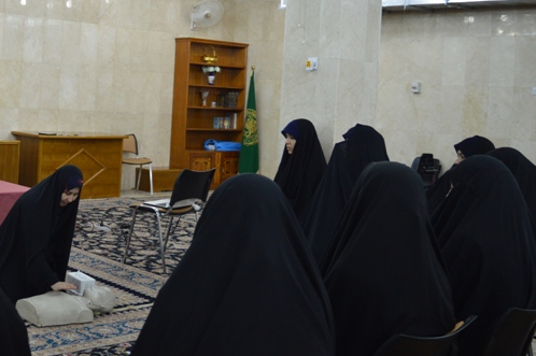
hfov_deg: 36.3
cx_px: 108
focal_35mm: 53
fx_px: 788
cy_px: 91
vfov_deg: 25.2
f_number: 3.8
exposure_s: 1/60
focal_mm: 22
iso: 560
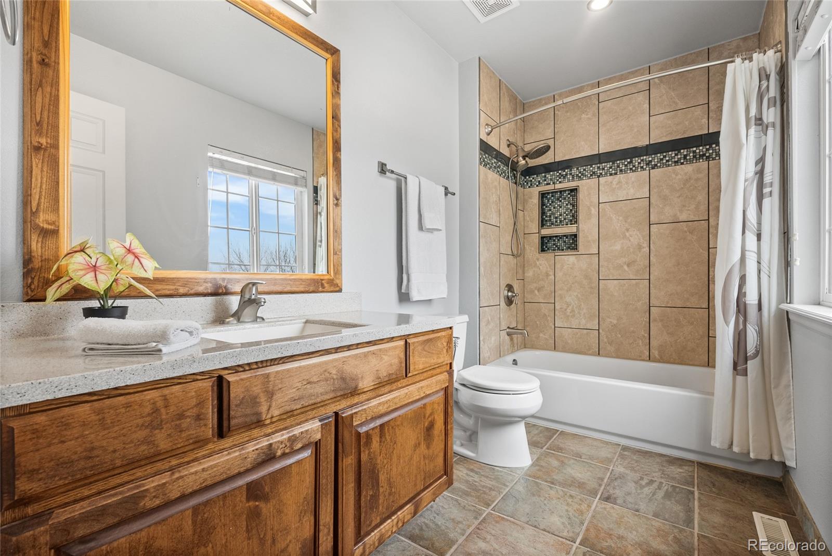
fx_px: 370
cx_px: 416
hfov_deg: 96.7
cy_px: 278
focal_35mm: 16
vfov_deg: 73.8
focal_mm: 16
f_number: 8
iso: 200
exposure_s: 1/250
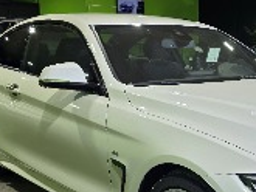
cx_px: 231
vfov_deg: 24.7
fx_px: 429
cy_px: 166
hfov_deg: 31.6
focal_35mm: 58
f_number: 1.7
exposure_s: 1/100
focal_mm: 6.25
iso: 40
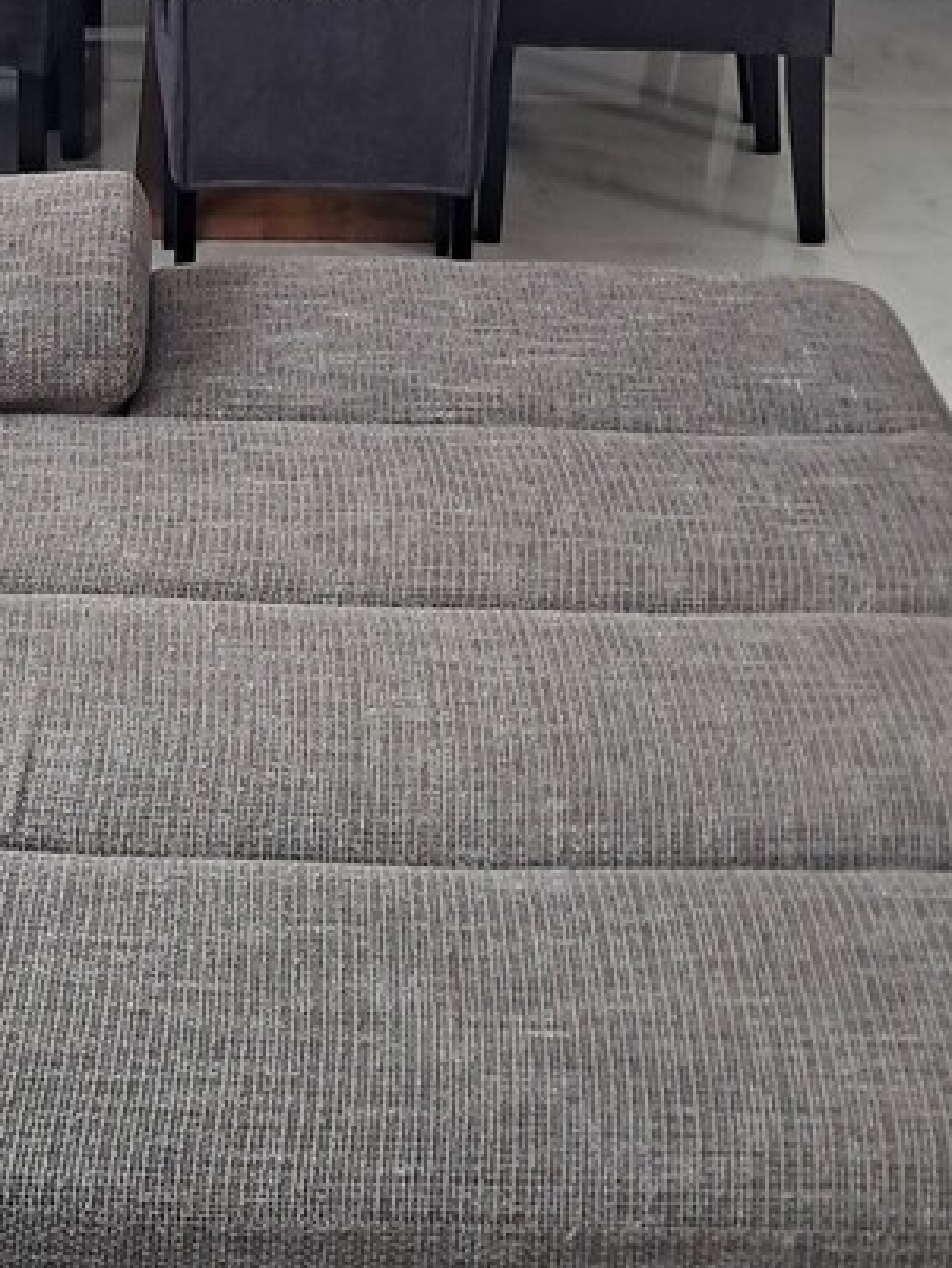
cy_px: -145
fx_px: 2529
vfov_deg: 25.9
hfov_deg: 21.1
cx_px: 225
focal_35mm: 69
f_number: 1.8
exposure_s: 1/50
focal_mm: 4
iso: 320
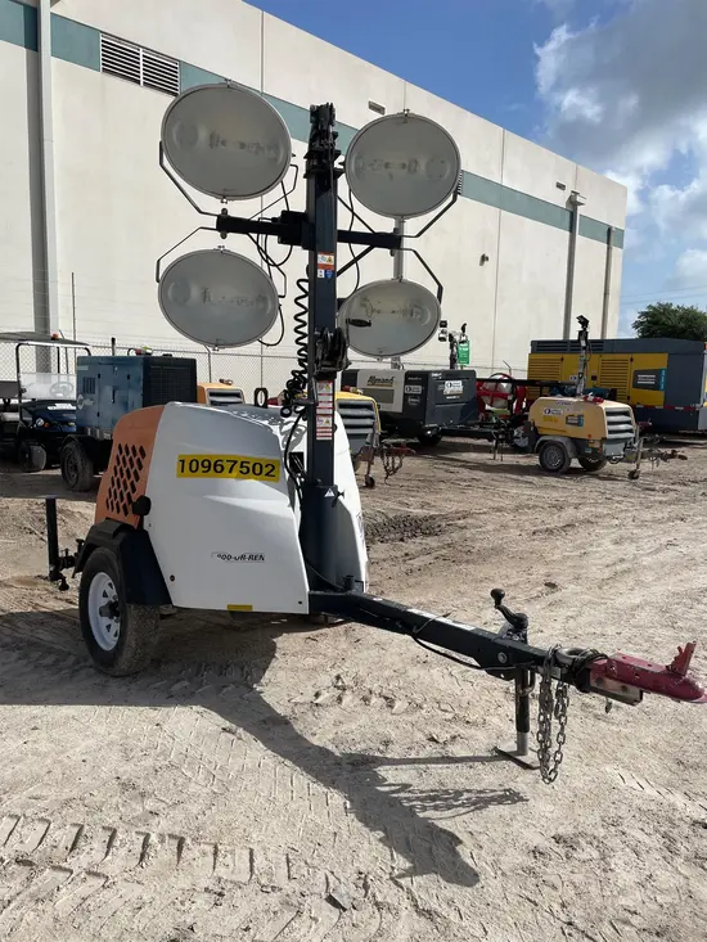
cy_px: 471
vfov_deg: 67.3
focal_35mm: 26
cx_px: 354
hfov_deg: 53.1
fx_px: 708
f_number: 1.6
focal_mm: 4.2
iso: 32
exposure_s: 1/6494
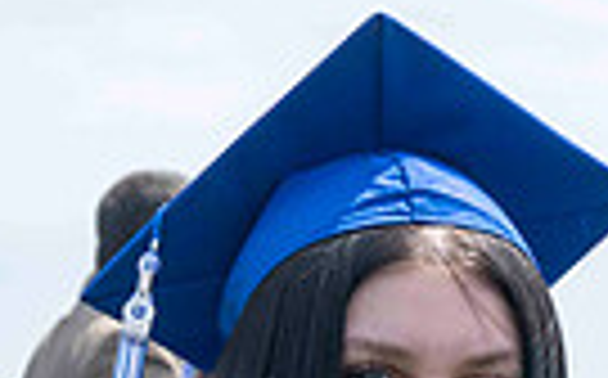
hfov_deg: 5.9
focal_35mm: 357
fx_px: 5908
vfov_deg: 3.6
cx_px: 145
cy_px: 981
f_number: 13
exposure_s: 1/250
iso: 200
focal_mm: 70
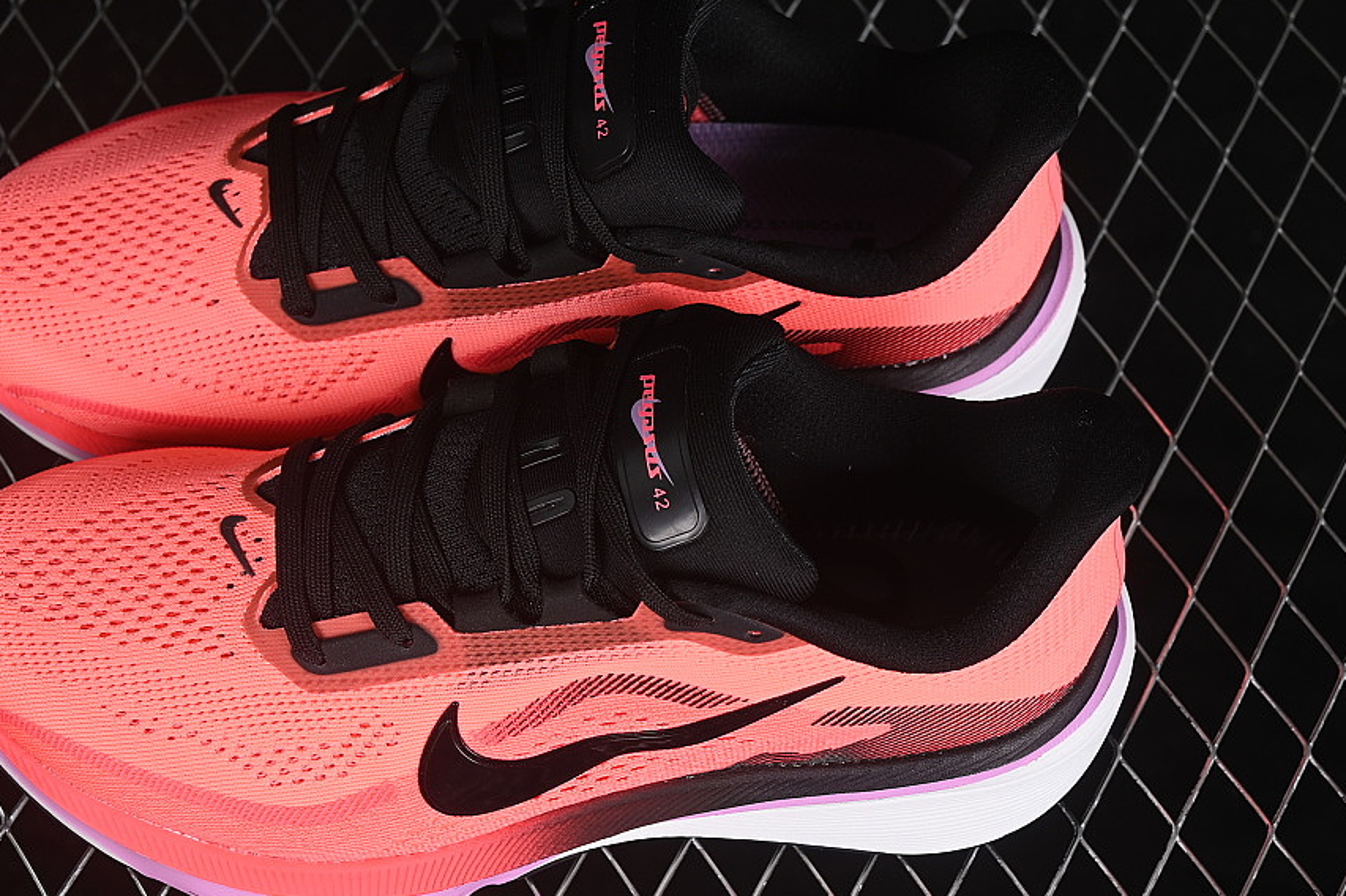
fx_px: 3550
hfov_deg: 21.4
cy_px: 465
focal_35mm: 95
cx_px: 535
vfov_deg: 14.4
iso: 160
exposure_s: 1/60
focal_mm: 50
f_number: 7.1
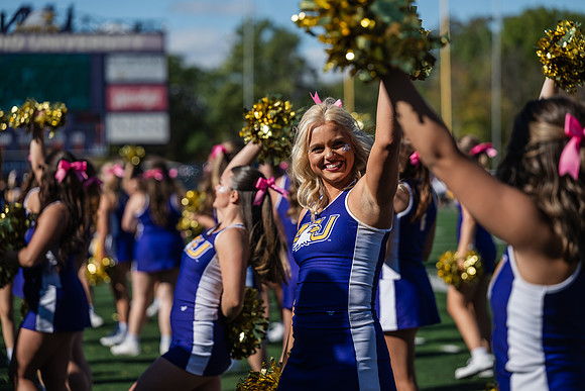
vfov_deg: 11.4
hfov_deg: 17.1
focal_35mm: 120
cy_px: 196
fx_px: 1950
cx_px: 292
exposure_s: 1/1600
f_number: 3.2
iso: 80
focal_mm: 120
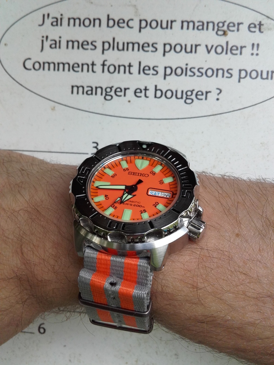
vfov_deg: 58.4
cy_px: 182
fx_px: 327
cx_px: 137
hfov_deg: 45.4
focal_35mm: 31
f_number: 2.2
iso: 60
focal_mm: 3.3
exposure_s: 1/33
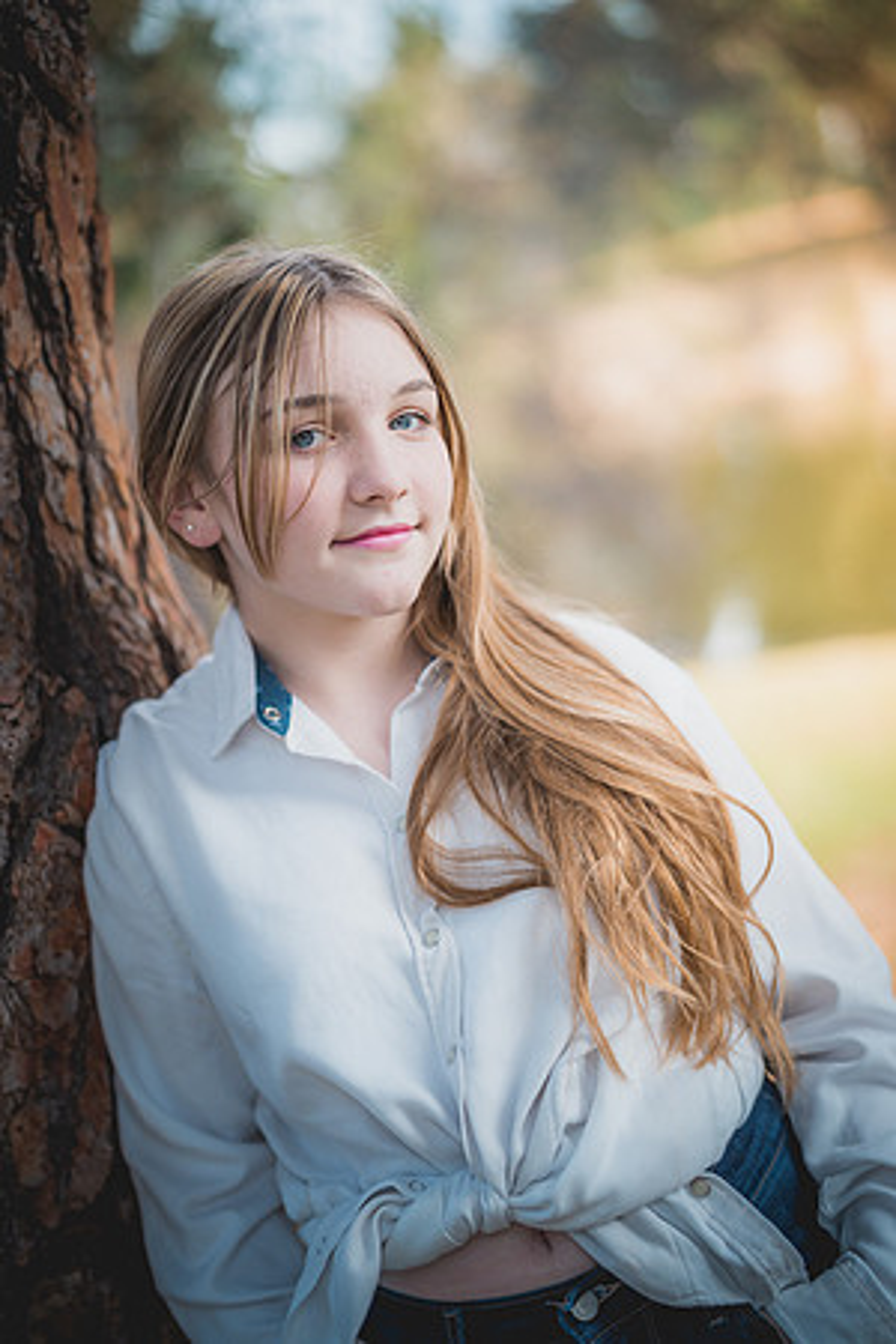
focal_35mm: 50
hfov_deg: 27.0
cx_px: 448
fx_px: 1867
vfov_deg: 39.6
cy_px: 672
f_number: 1.4
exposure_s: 1/2000
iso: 250
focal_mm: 50
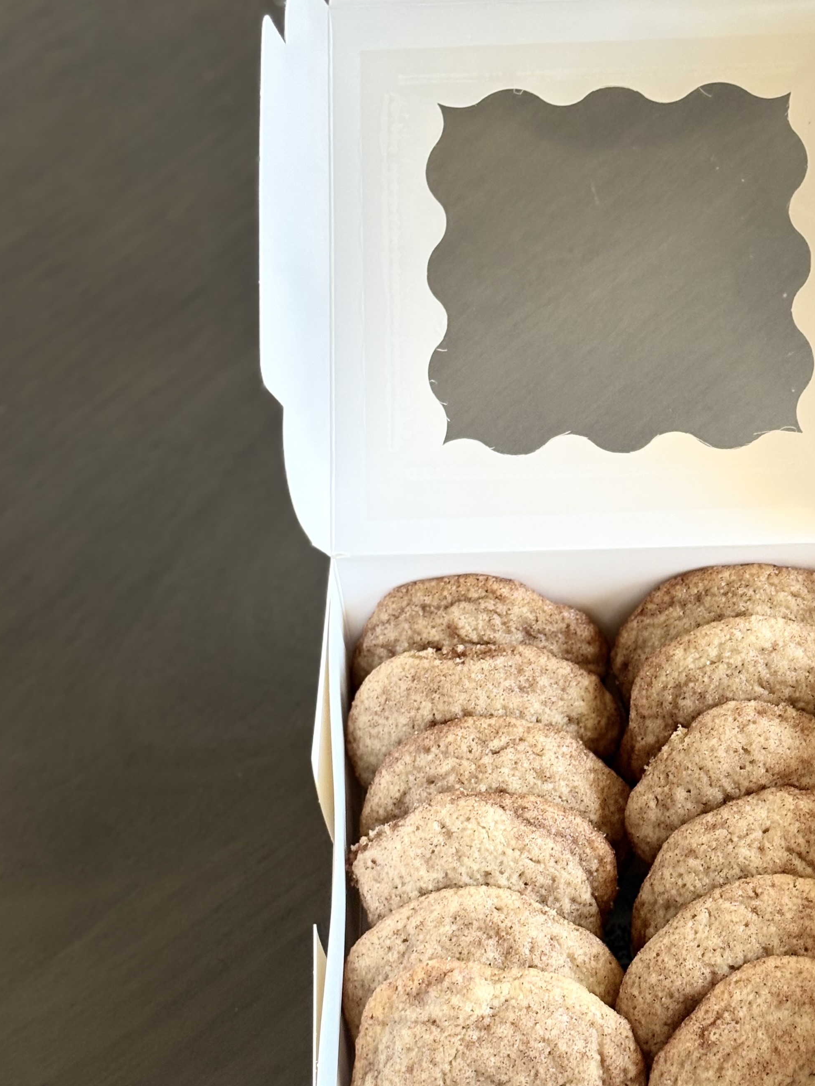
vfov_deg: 24.4
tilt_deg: -64.0
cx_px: 609
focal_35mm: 80
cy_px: 676
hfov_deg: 18.3
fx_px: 2511
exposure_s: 1/60
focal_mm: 5.96
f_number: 1.6
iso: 80
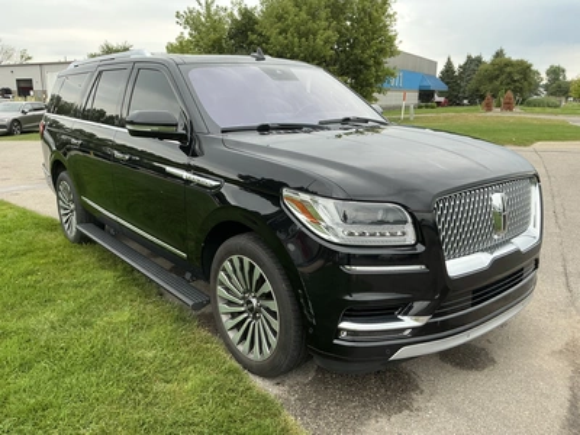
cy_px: 218
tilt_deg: -13.9
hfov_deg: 63.4
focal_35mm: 28
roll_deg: -0.3
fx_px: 469
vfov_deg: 49.7
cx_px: 290
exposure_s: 1/270
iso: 25
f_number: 1.8
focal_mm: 3
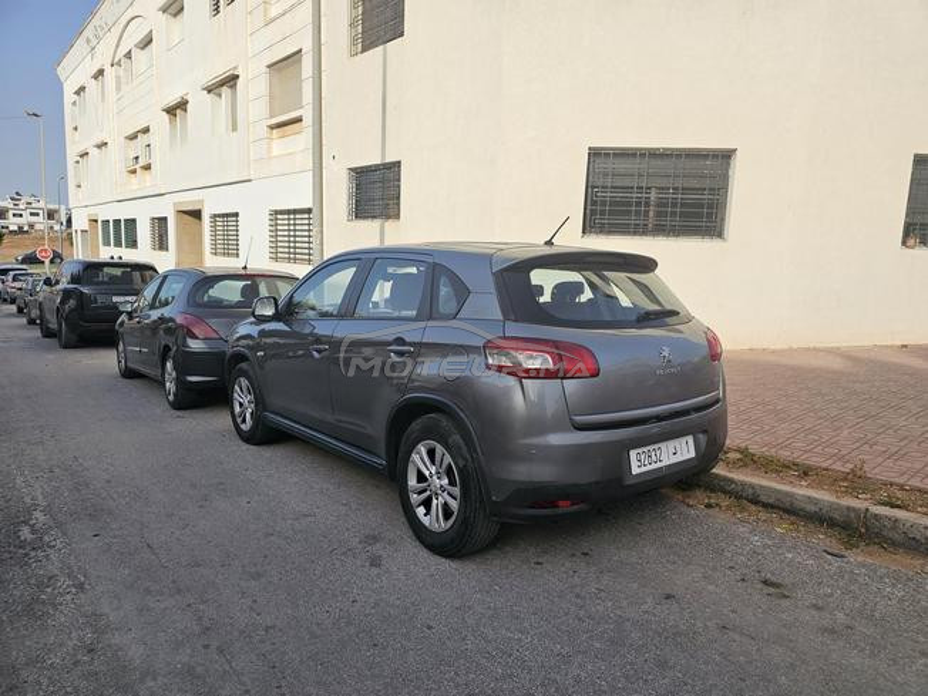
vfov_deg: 58.9
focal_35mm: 23
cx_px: 464
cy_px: 348
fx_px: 617
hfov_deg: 73.9
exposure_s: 1/572
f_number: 1.7
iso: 10
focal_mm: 6.3
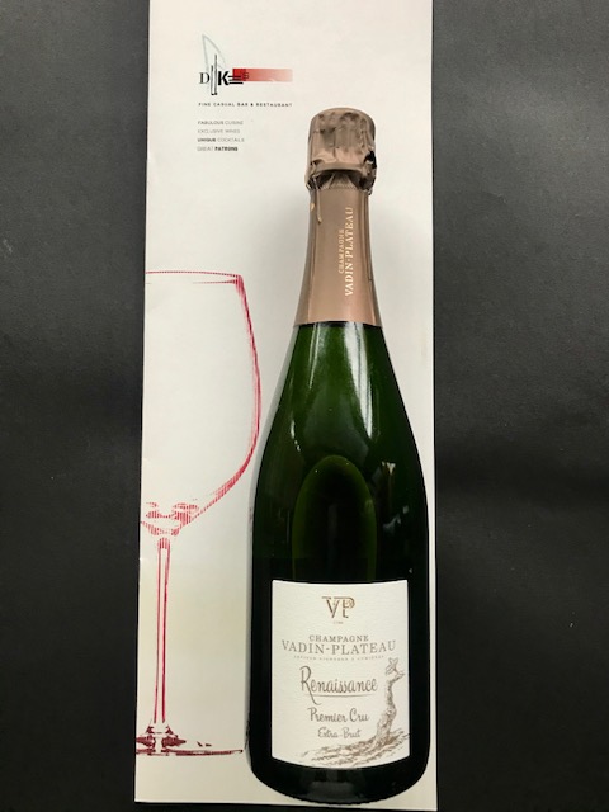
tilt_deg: -84.8
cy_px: 406
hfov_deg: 49.7
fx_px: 657
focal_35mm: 28
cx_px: 304
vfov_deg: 63.4
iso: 40
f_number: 1.8
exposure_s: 1/25
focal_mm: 3.99
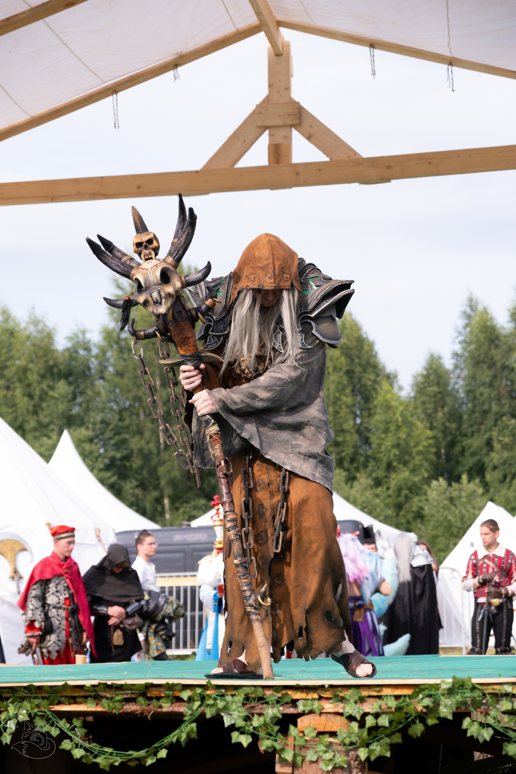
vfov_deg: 24.5
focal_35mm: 83
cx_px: 258
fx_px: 1784
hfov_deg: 16.5
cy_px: 387
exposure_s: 1/1000
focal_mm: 55
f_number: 3.6
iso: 200
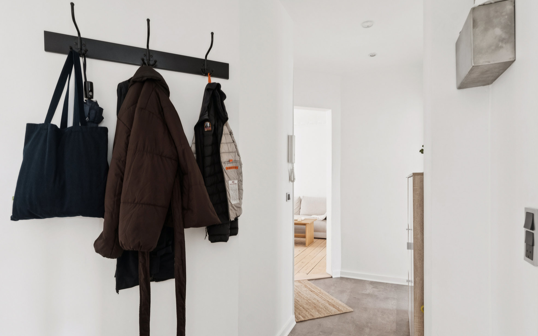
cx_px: 276
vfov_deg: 61.6
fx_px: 282
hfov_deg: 87.3
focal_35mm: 19
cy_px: 182
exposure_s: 1/20
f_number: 6.3
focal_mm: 18.2
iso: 1000
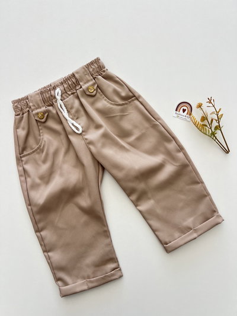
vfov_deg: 67.3
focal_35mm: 26
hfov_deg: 53.1
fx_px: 237
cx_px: 118
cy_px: 158
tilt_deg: -86.9
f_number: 1.5
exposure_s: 1/387
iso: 50
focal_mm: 5.7
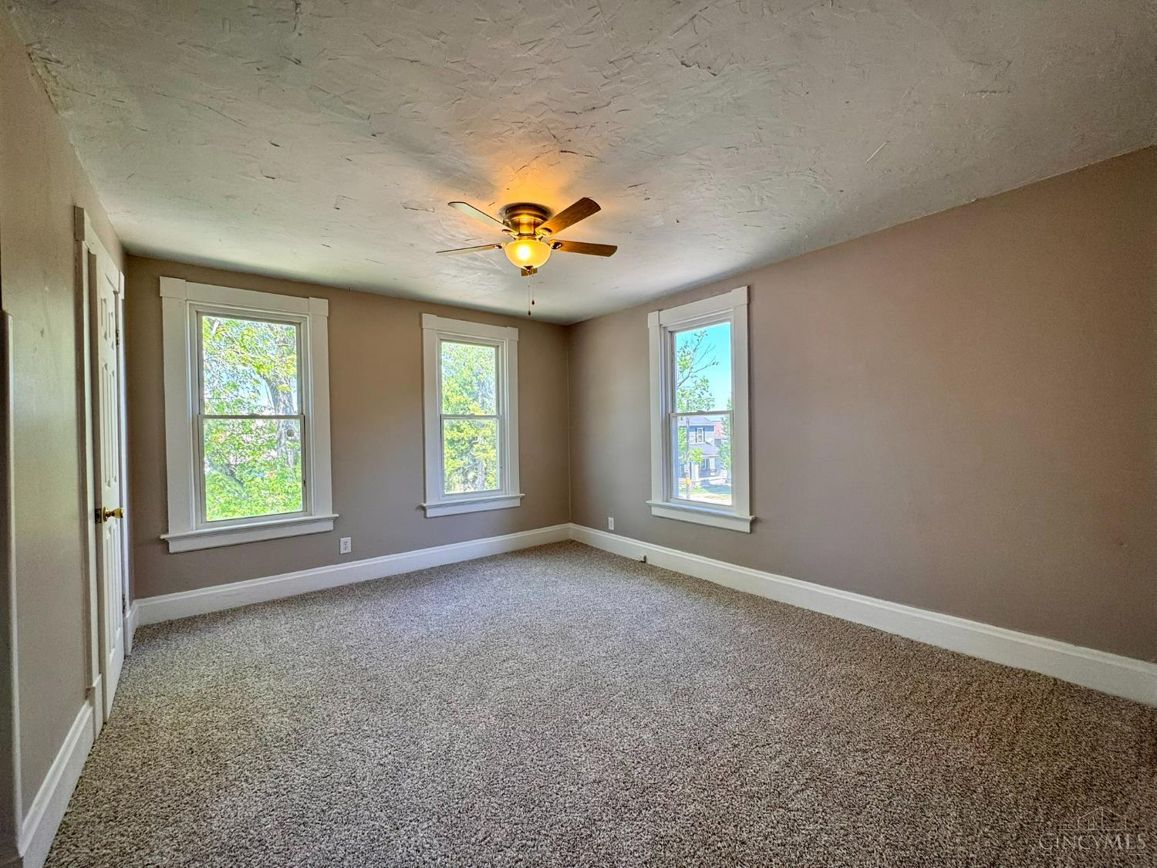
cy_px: 434
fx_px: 468
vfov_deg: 85.7
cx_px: 578
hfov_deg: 102.1
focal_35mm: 14
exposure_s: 1/120
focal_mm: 2.22
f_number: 2.2
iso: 64
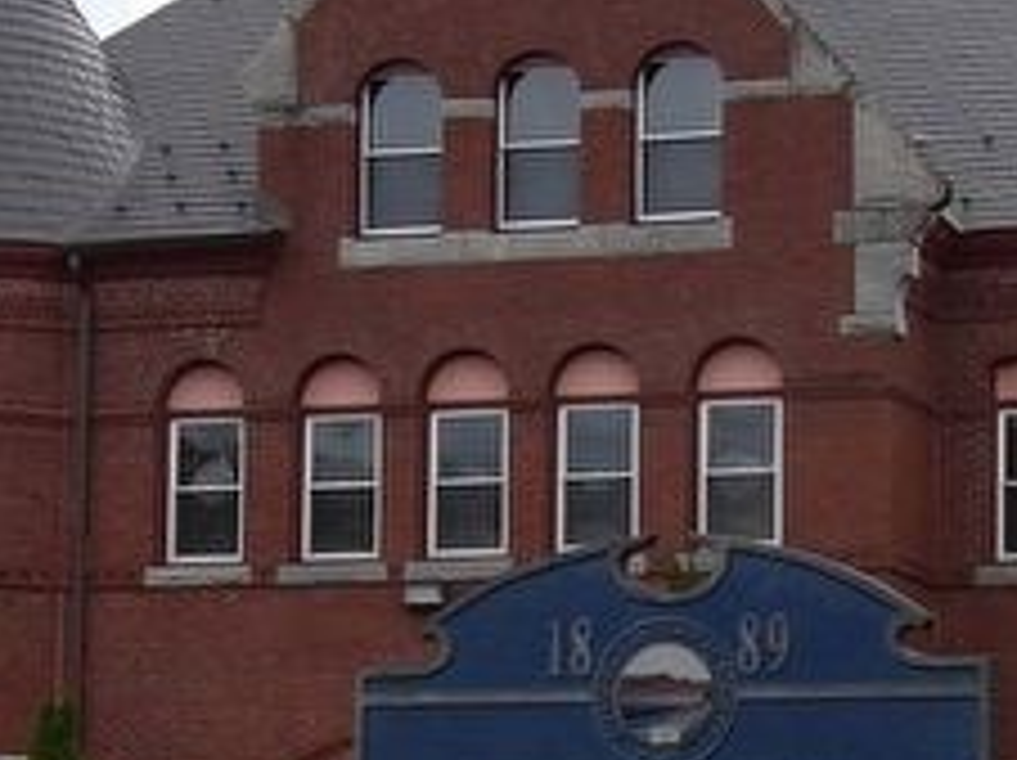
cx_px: 711
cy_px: 589
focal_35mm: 163
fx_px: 4784
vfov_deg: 9.1
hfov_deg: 12.1
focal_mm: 8.2
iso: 100
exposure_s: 1/360
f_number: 3.8
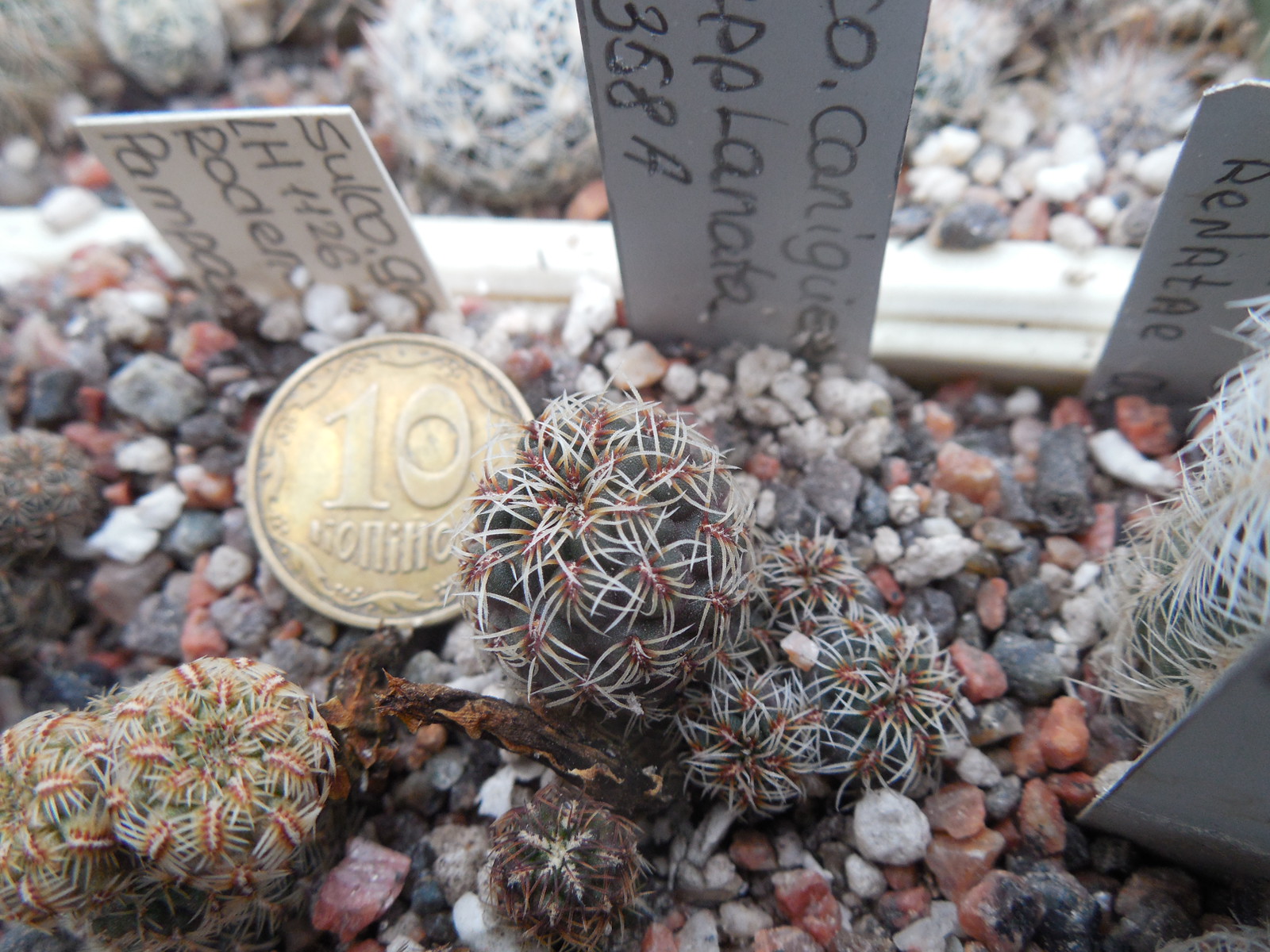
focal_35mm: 31
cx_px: 635
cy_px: 476
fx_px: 1137
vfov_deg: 45.4
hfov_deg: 58.4
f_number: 3.6
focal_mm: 5.6
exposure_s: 1/30
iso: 220
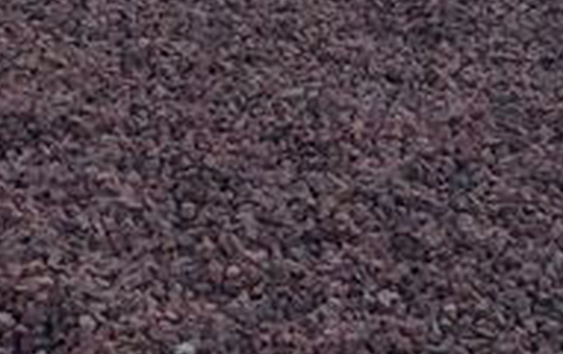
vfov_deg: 6.3
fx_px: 3119
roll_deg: +1.9
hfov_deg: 10.2
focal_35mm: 203
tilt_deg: -8.5
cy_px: -423
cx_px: 9
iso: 50
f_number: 2.4
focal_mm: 4.12
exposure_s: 1/226
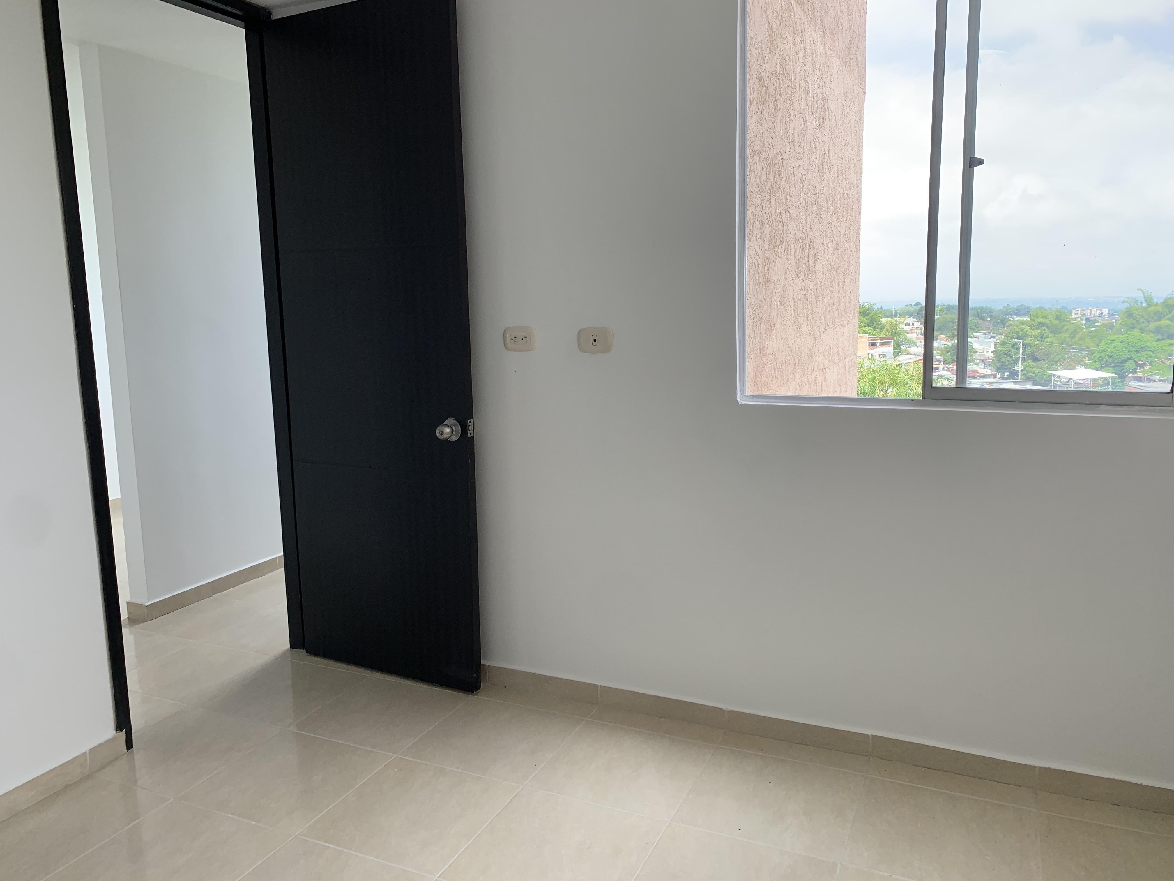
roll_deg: +1.4
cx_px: 587
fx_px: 882
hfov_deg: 67.3
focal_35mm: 26
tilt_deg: -8.4
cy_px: 440
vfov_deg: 53.1
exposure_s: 1/287
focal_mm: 4.25
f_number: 1.8
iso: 25
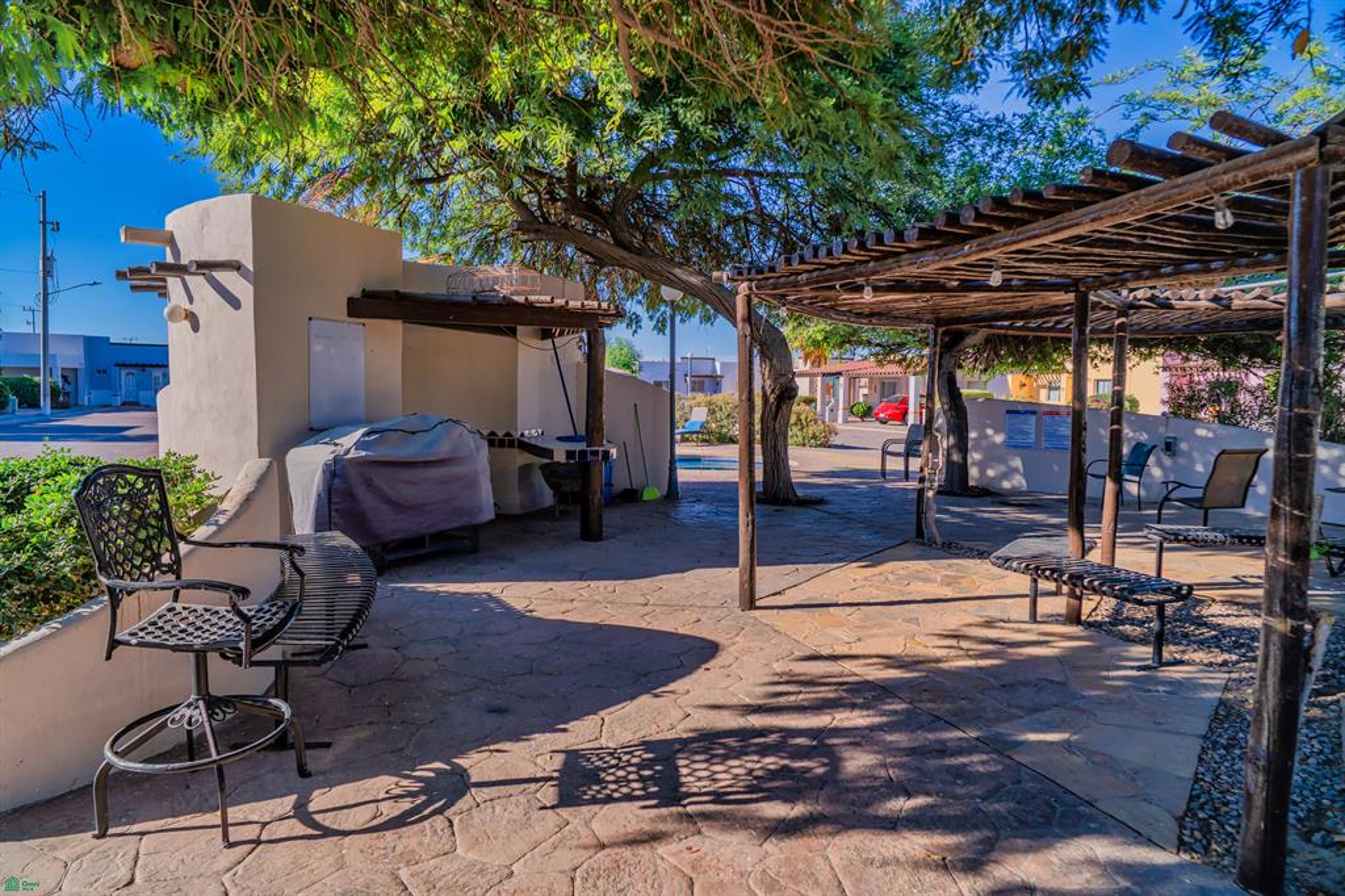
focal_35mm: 20
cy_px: 448
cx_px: 672
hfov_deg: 84.0
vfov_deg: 61.9
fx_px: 747
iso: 100
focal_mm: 20
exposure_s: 1/1000
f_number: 4.5
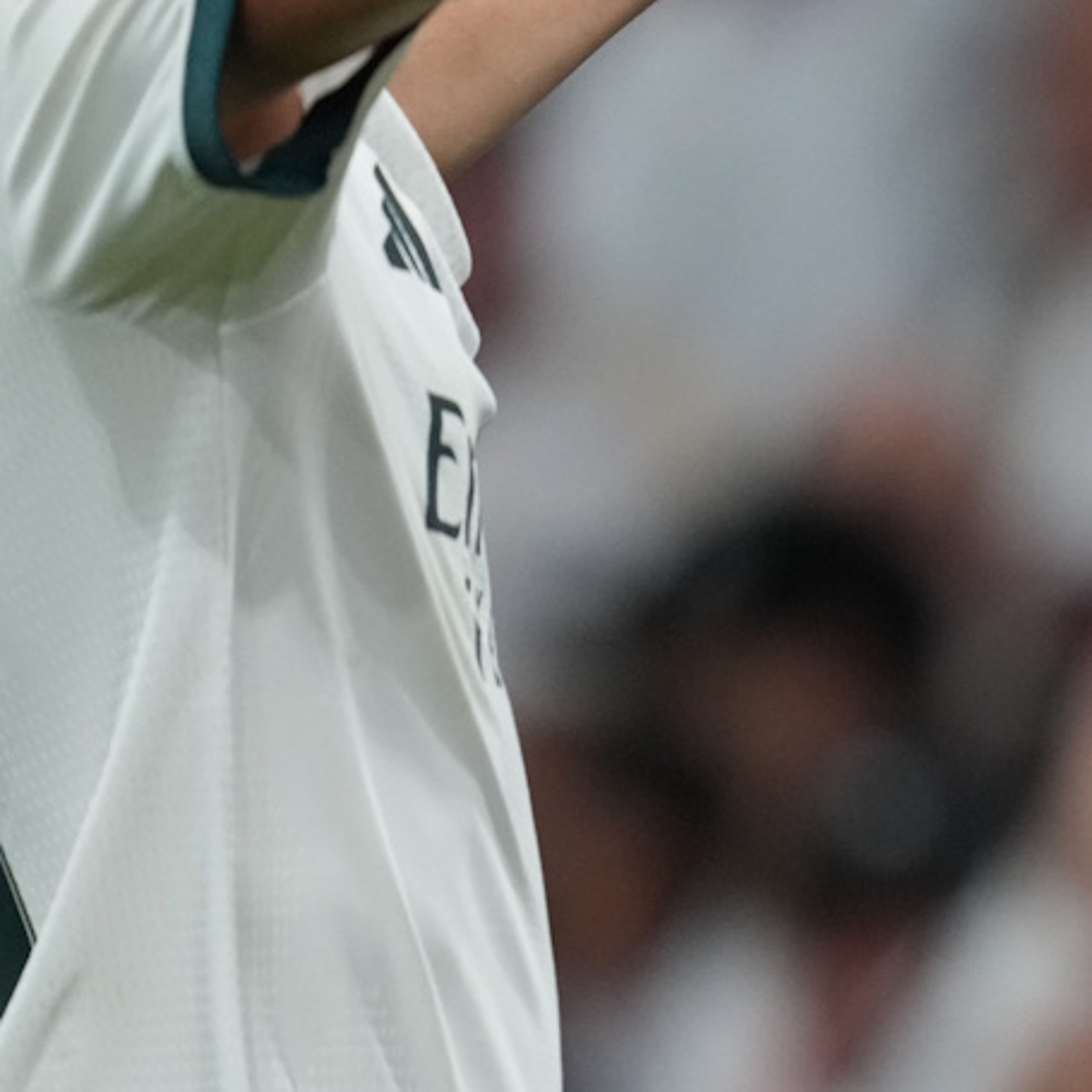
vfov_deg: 1.2
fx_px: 52750
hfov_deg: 1.2
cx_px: 2218
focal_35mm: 1478
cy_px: 463
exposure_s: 1/3200
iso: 3200
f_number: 2.8
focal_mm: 400
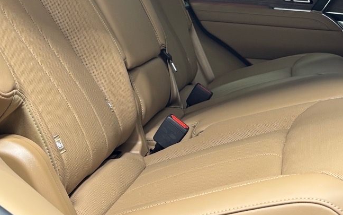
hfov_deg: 29.8
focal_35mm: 68
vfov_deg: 18.6
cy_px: 1
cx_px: 245
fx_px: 636
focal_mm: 5.96
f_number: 1.6
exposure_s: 1/60
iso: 125
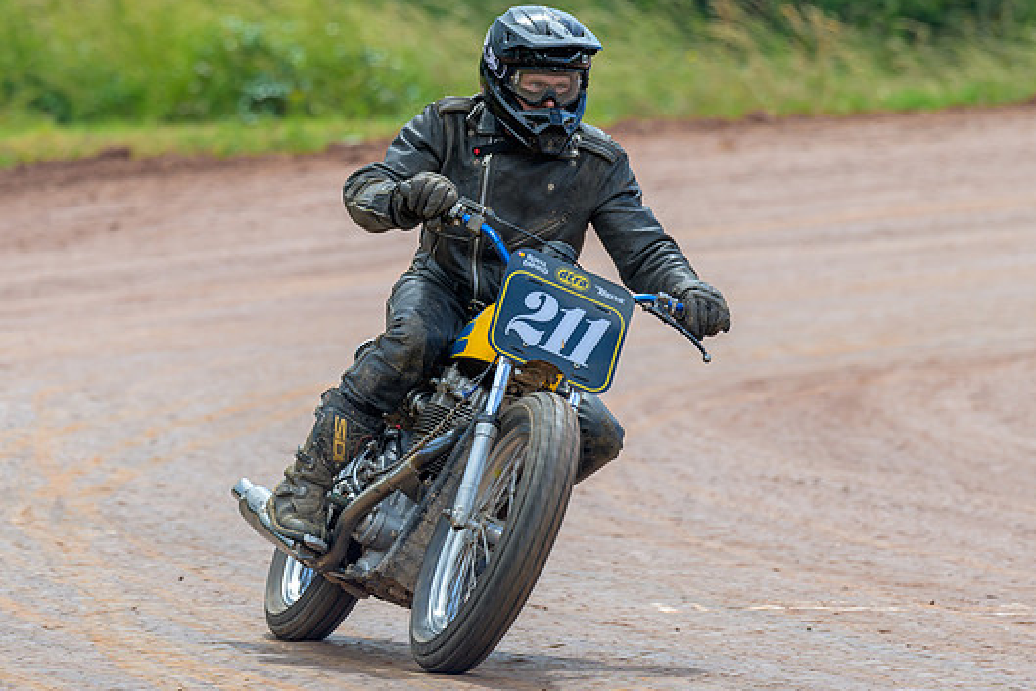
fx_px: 11456
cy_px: 364
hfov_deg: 5.2
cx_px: 485
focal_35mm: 398
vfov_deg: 3.5
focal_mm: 200
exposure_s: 1/400
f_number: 4
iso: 72
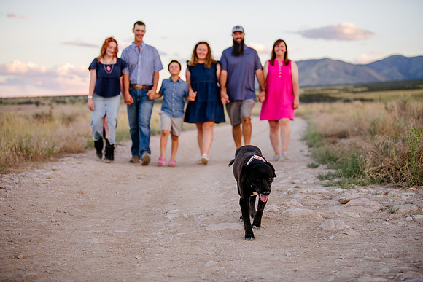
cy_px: 141
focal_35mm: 70
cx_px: 212
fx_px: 823
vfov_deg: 19.5
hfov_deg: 28.8
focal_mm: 70
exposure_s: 1/200
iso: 250
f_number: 2.8
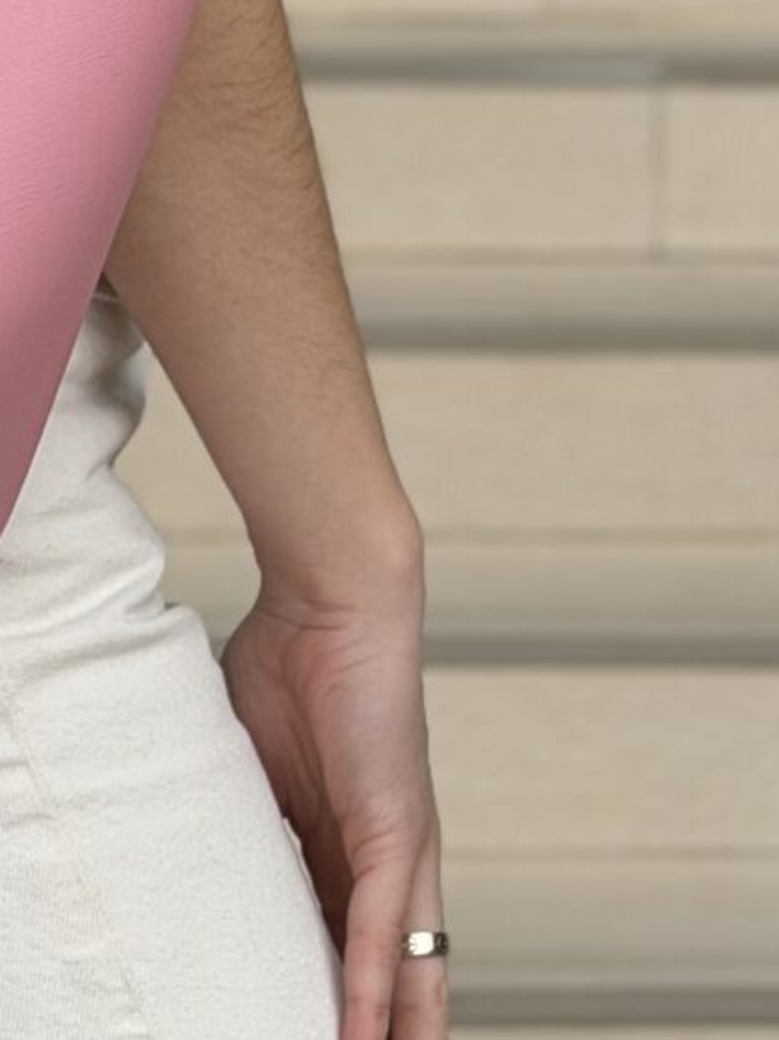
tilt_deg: +0.8
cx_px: -337
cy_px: -326
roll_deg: -1.5
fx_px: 6604
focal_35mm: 220
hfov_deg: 6.7
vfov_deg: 8.9
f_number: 1.78
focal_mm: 6.76
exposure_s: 1/706
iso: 64
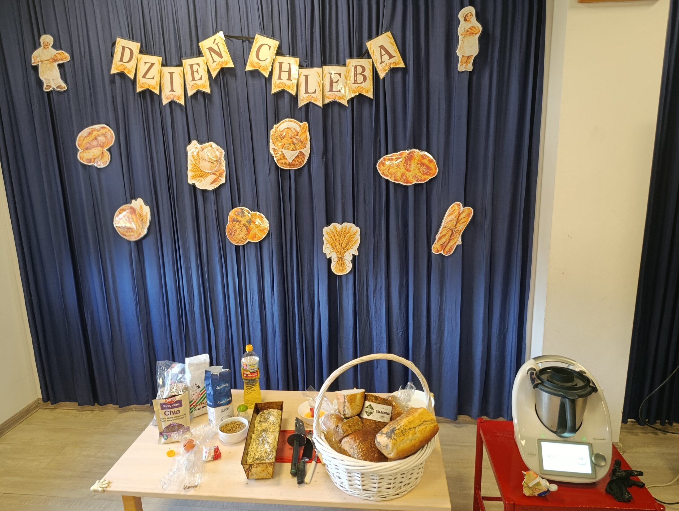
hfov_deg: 73.8
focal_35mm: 23
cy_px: 256
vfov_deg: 59.0
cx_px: 340
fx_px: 452
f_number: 1.65
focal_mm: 6.11
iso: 814
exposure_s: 1/50
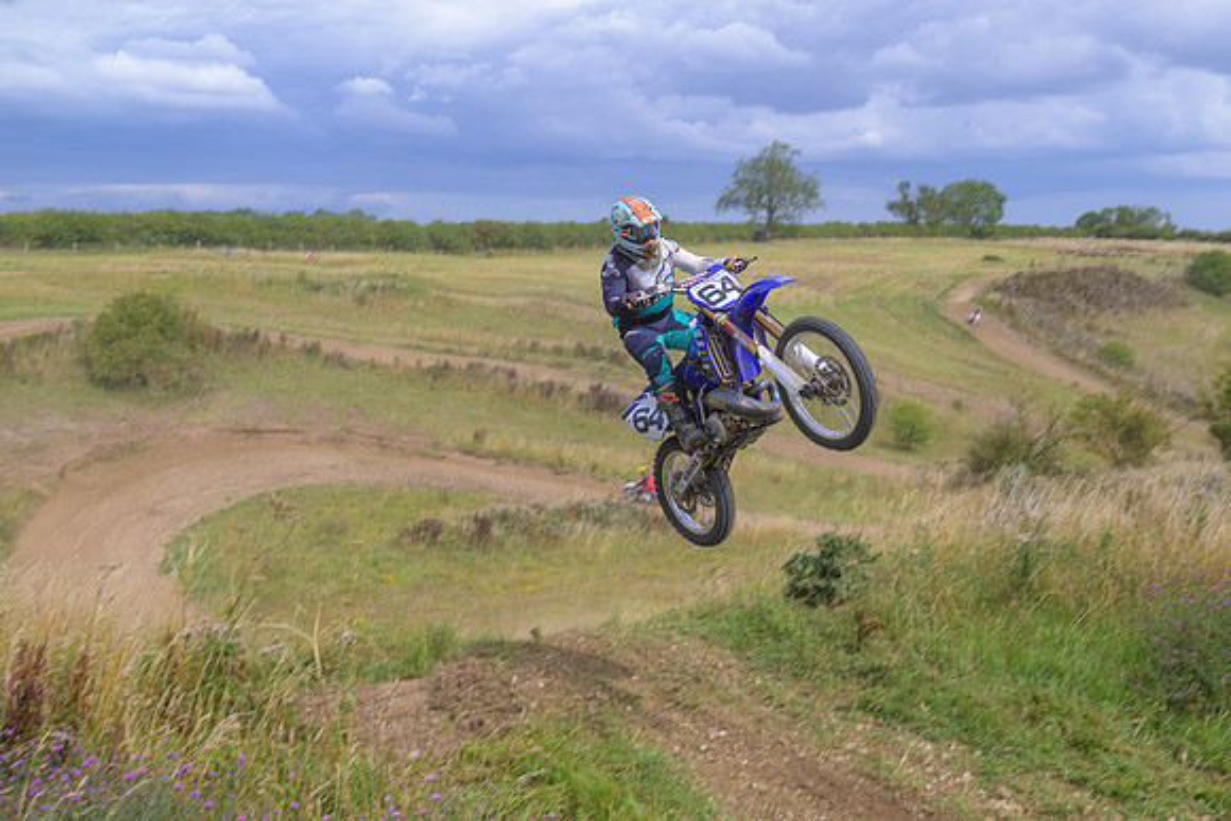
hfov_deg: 49.6
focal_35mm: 39
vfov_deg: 34.2
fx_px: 1333
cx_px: 616
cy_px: 410
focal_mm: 38
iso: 50
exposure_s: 1/400
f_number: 4
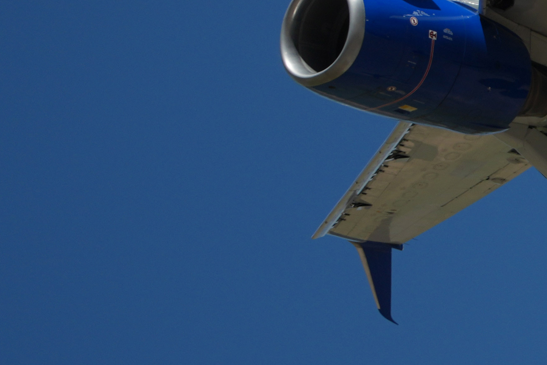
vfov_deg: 1.4
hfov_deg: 2.2
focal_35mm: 956
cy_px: -36
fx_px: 14526
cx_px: 1118
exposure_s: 1/2000
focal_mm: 193
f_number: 5
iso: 200
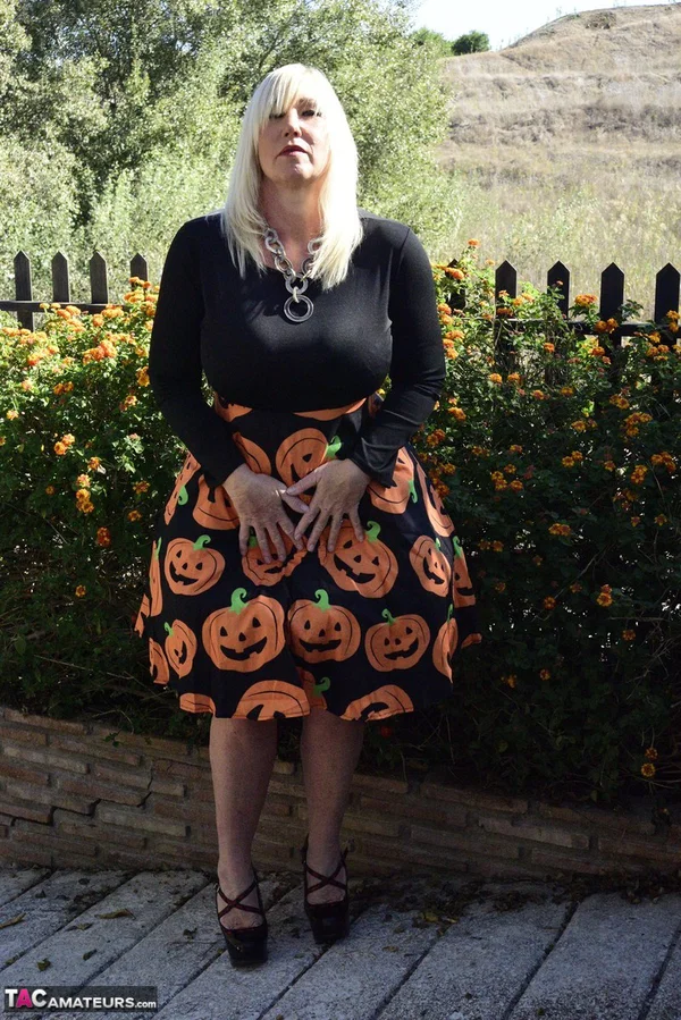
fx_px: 1361
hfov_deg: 28.1
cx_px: 340
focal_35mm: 48
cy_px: 510
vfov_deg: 41.1
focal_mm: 48
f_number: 14
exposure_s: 1/2500
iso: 12800
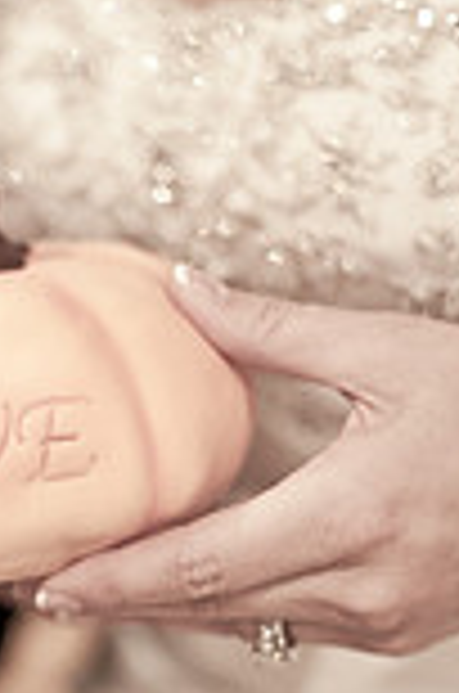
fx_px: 2805
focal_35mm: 146
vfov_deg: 14.1
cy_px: 450
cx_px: 38
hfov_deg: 9.3
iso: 3200
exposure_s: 1/100
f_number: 1.4
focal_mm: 50
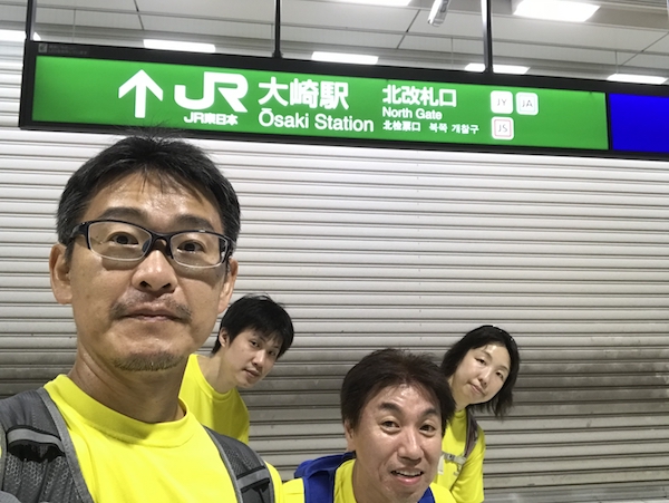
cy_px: 252
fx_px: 619
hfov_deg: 56.8
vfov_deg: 44.2
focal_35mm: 32
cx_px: 334
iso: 80
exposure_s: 1/30
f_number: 2.2
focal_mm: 2.87
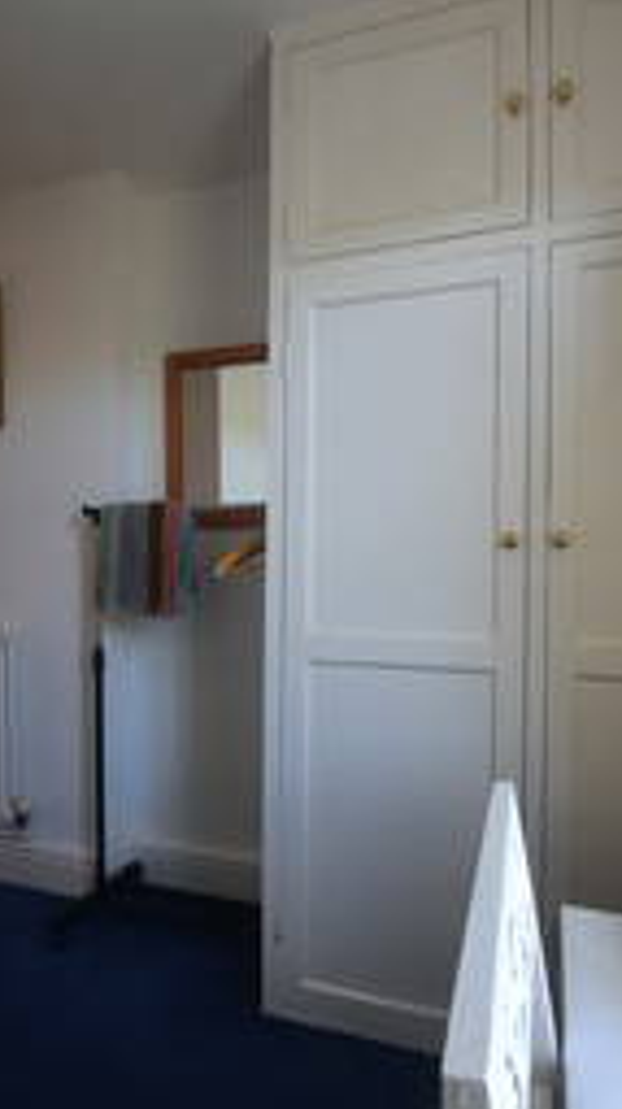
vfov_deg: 86.6
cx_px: 326
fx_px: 588
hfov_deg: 55.7
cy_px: 583
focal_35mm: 20
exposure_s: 1/50
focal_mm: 1.74
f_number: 2.2
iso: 100
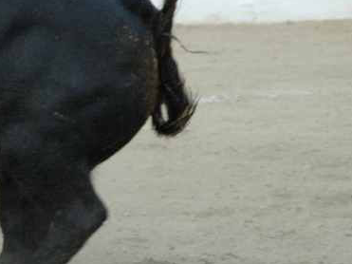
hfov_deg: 4.9
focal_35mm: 406
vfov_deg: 3.7
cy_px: 91
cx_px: -51
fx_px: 4127
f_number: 6
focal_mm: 102
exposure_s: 1/400
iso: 1400
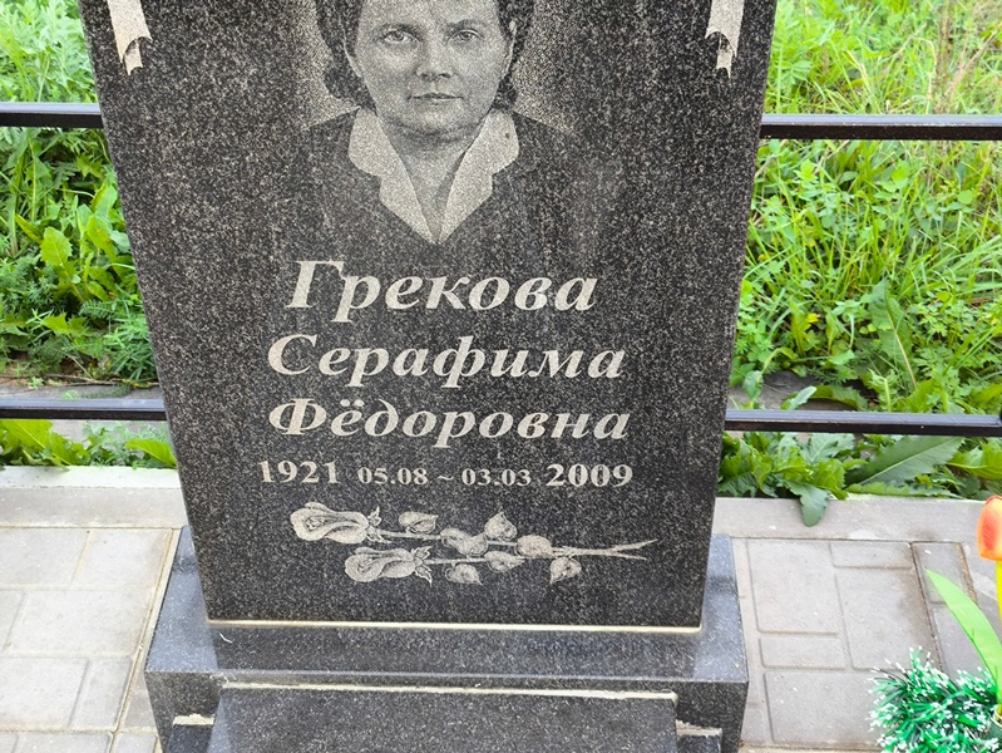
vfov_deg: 29.1
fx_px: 1448
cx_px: 501
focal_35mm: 50
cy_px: 376
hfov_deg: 38.2
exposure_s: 1/50
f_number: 1.7
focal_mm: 4.71
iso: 100
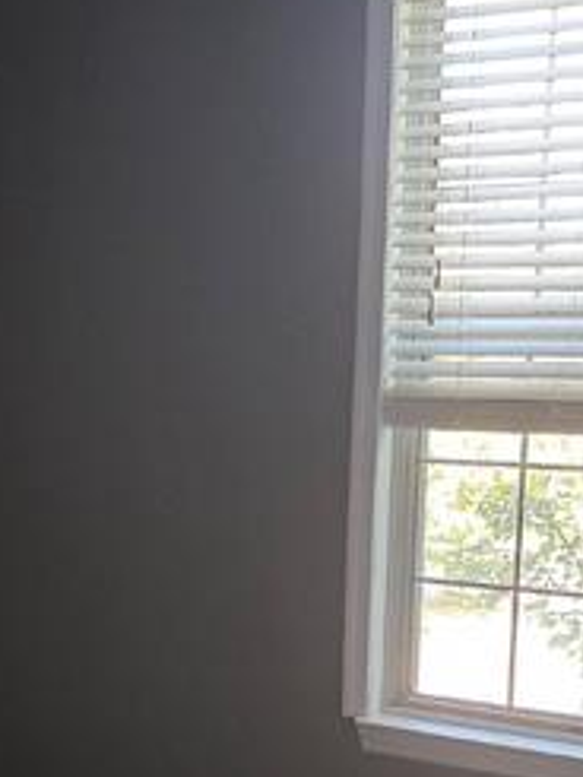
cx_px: 29
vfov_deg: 26.5
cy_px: 615
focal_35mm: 72
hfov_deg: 20.0
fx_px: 1615
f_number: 1.7
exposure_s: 1/120
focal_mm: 6.3
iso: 400
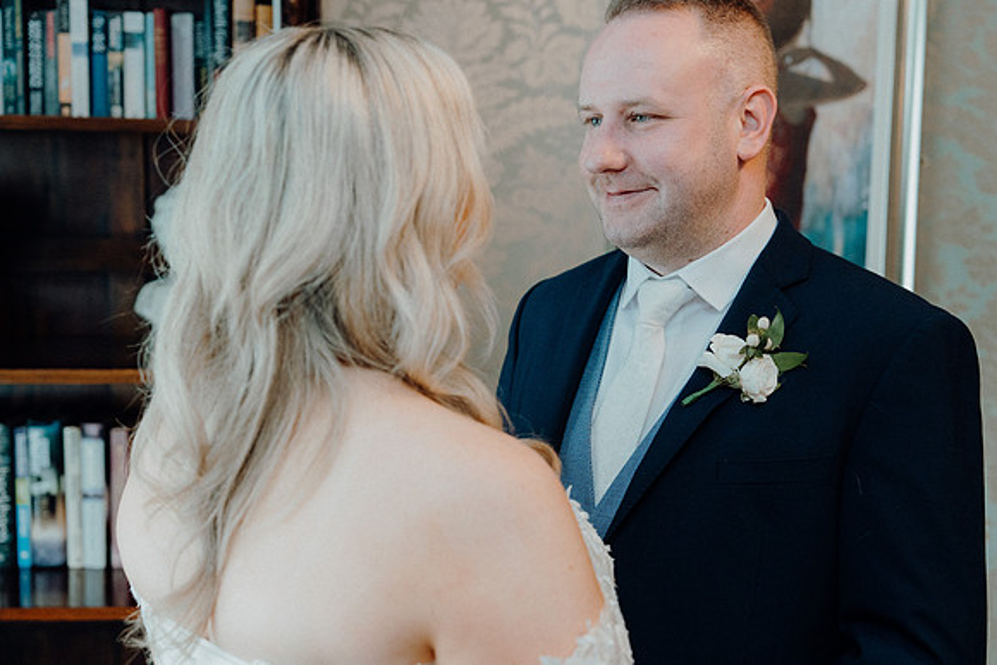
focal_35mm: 51
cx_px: 498
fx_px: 1413
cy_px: 332
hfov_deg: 38.9
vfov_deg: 26.5
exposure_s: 1/160
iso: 2500
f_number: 3.5
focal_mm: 51
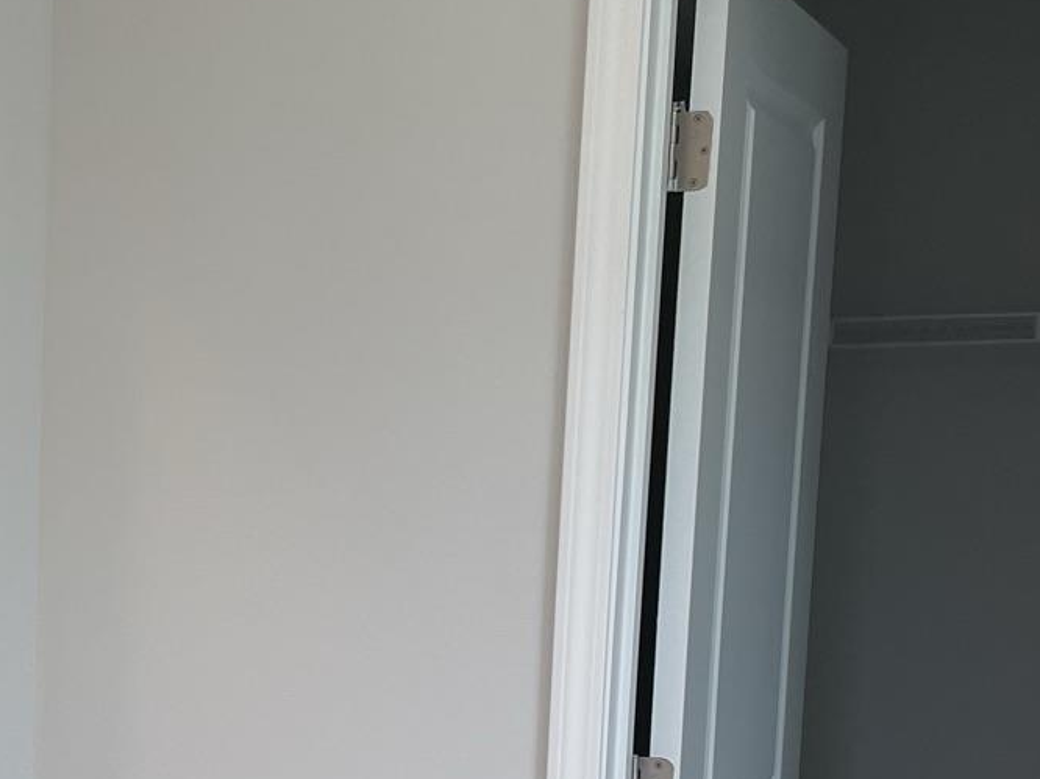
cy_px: 851
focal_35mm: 80
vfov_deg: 17.8
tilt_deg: -6.1
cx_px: -205
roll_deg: -0.8
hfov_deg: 22.5
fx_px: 2403
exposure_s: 1/198
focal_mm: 4.2
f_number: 1.6
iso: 32
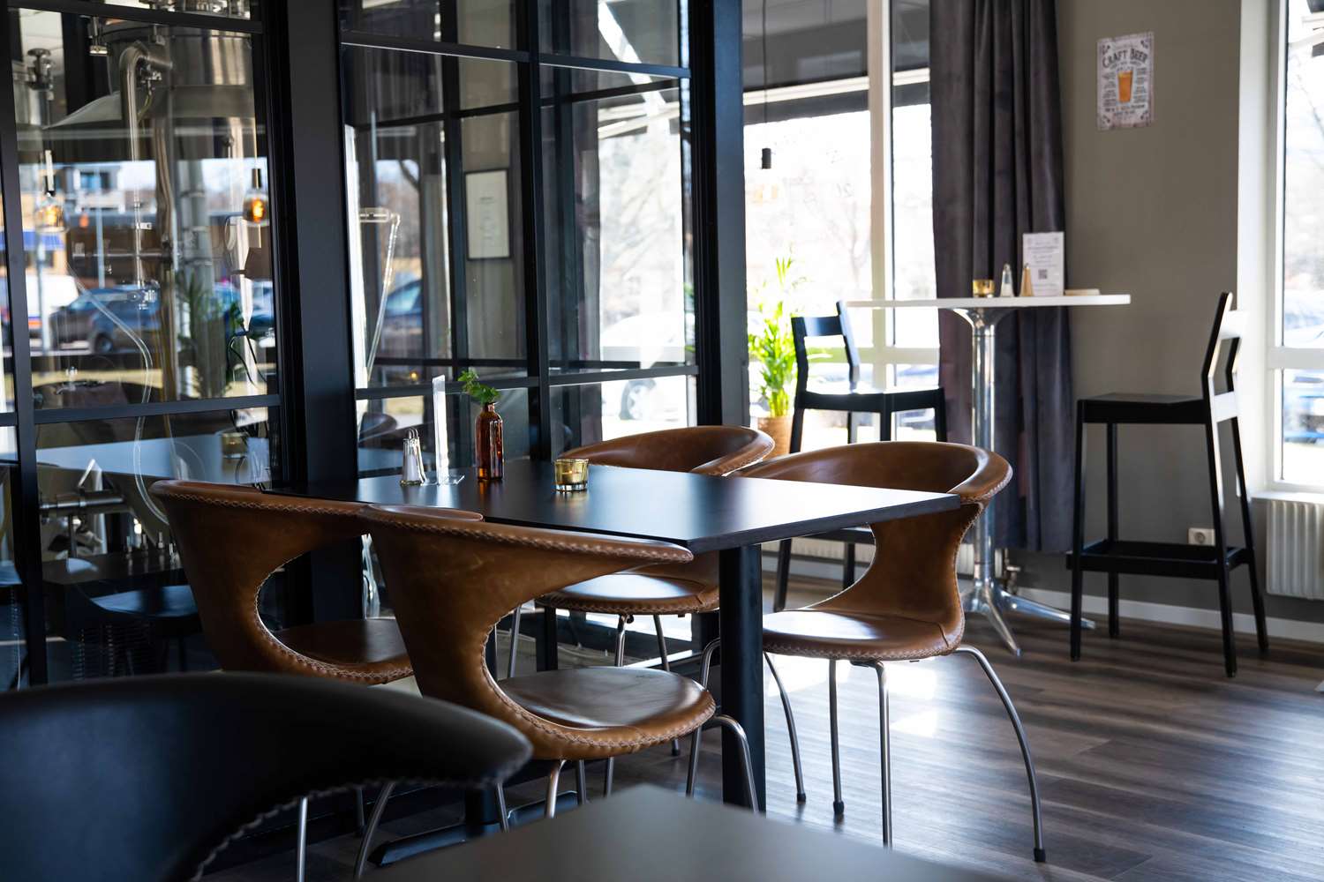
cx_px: 662
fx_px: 1765
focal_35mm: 48
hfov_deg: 41.1
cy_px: 441
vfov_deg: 28.1
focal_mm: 48
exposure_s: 1/160
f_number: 4
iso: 560
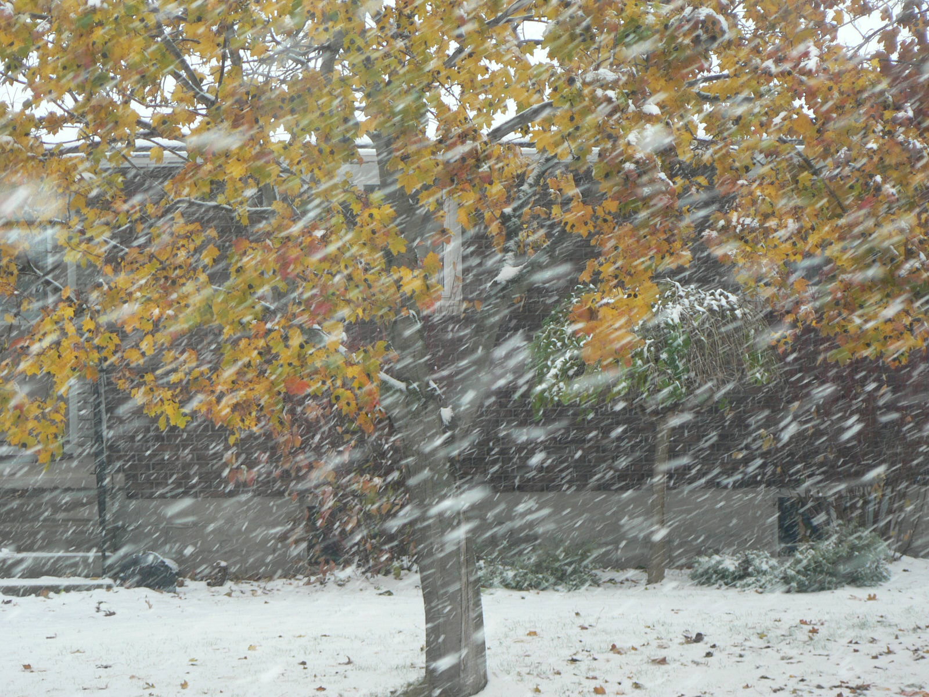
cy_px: 348
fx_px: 4697
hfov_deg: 11.3
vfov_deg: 8.5
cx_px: 464
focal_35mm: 175
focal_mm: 29.1
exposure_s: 1/50
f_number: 3.3
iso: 80
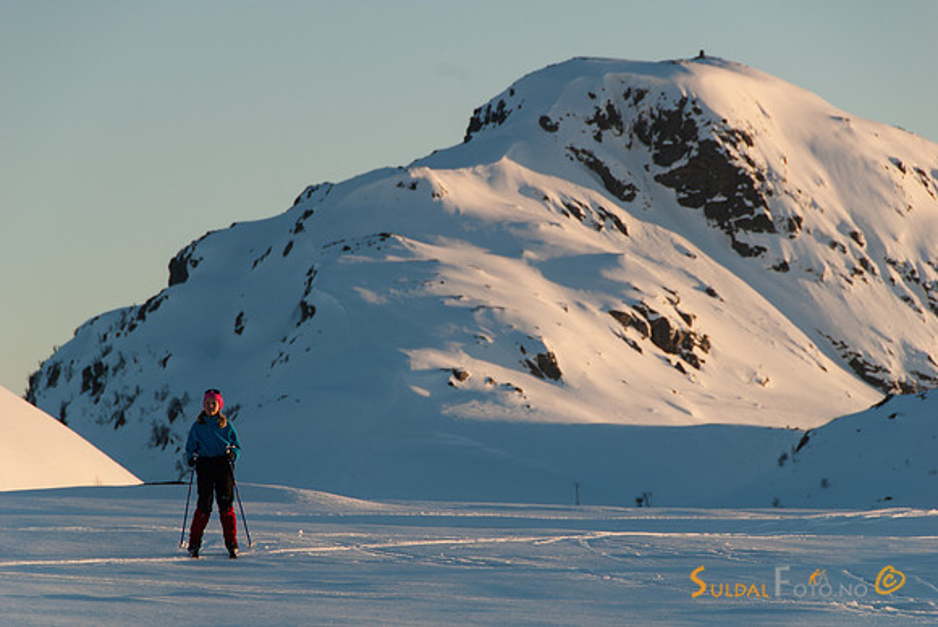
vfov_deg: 6.1
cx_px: 469
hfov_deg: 9.1
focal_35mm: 225
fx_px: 5868
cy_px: 314
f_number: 8
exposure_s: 1/125
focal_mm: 150
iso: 100
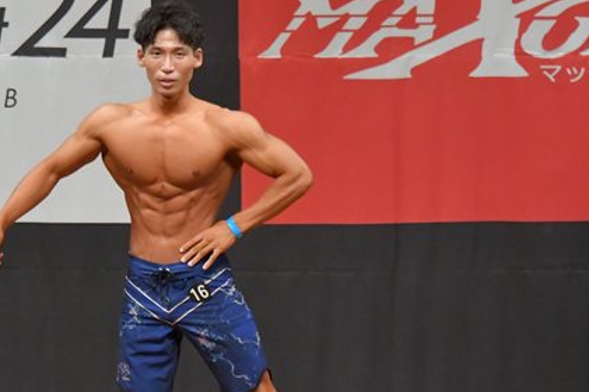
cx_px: 181
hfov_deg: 4.7
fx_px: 7226
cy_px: 290
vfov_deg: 3.1
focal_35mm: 442
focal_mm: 160
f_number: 5.6
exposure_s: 1/400
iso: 7200
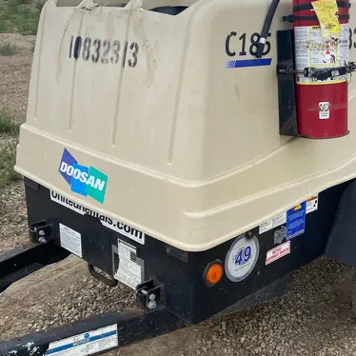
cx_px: 246
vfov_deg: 37.5
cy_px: 183
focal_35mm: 45
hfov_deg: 37.0
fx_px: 524
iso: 32
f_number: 1.8
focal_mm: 4.25
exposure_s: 1/673
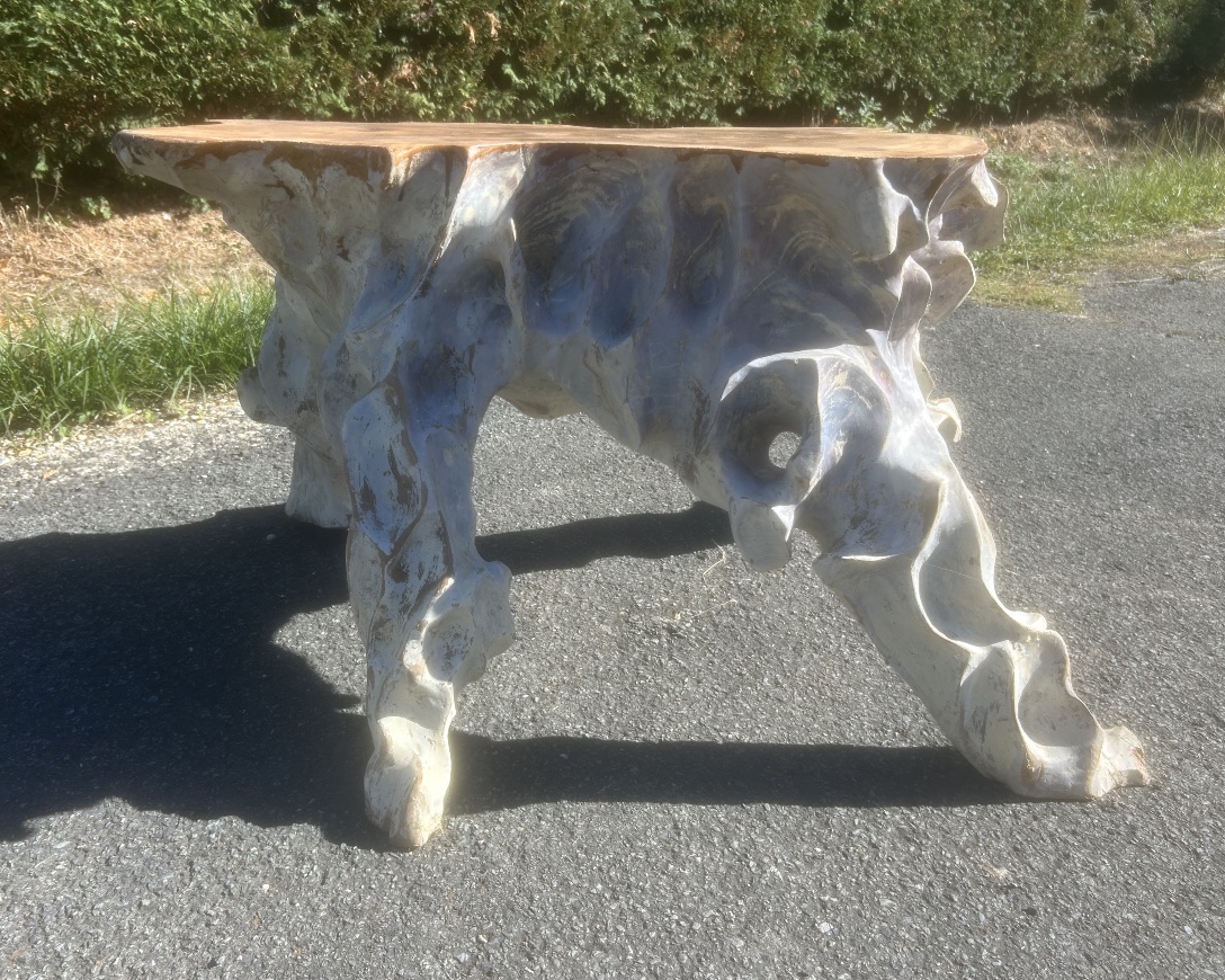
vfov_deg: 51.5
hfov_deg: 62.2
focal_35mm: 28
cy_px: 491
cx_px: 575
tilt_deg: -21.8
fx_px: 1015
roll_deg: +1.1
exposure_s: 1/1669
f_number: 1.5
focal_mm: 5.7
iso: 50
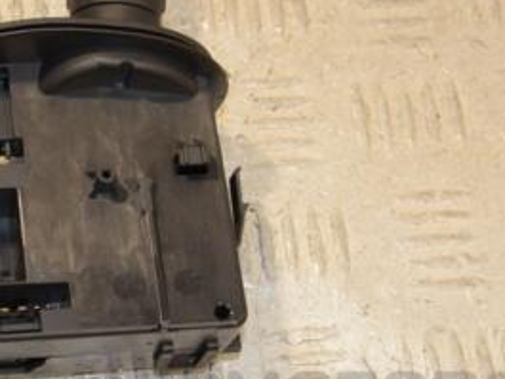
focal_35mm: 114
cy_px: 147
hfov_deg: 16.8
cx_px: -8
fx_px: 1665
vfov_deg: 13.0
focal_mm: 35
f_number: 8
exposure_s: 1/200
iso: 800
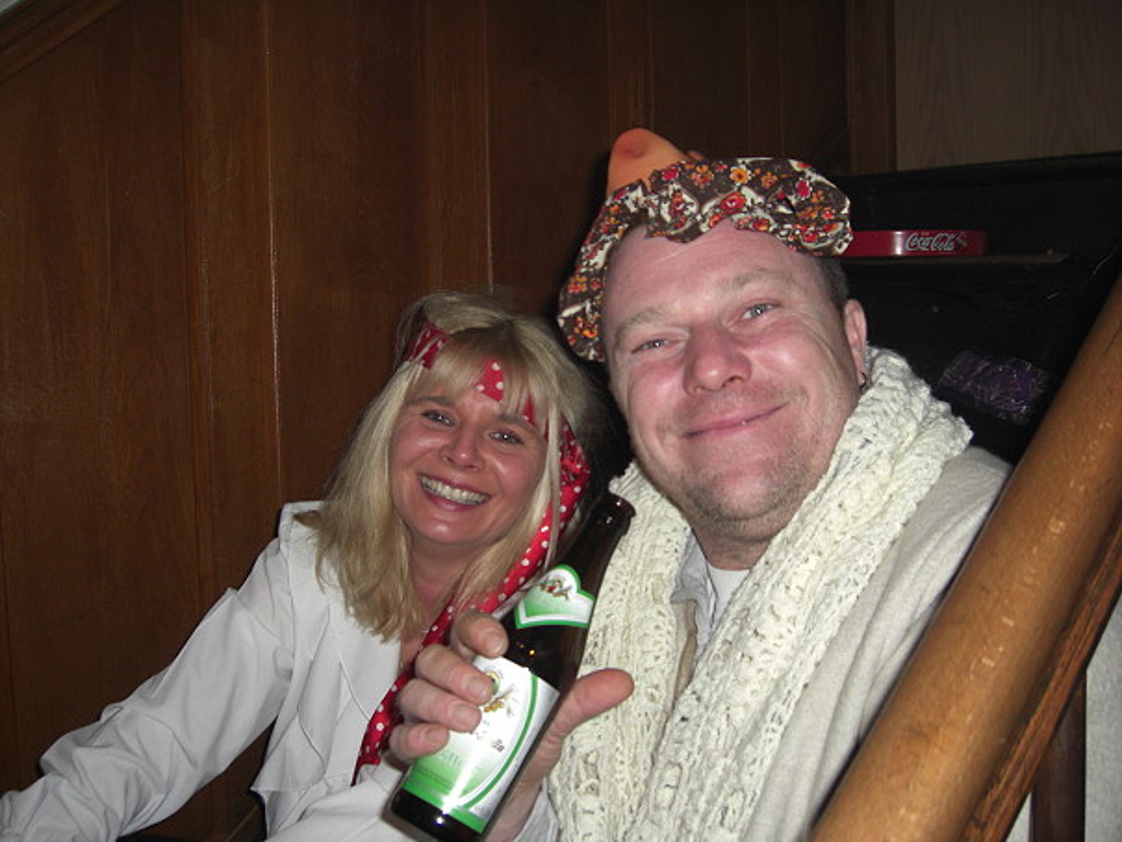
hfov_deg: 49.0
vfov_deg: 37.7
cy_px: 421
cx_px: 561
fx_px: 1232
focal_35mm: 38
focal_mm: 7.9
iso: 200
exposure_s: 1/60
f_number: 2.8
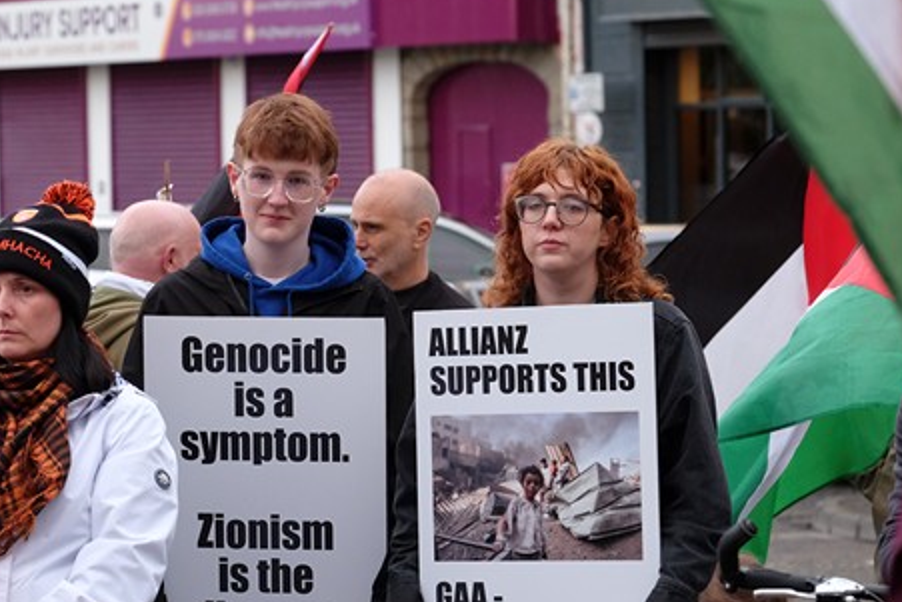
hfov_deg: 14.9
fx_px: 3434
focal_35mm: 137
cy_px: 370
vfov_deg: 10.0
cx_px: 312
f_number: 4
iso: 1600
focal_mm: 68.7
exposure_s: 1/250
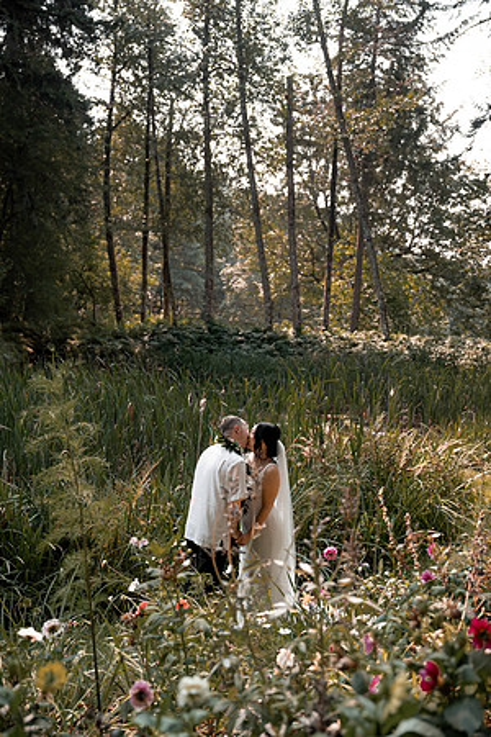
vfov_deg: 55.8
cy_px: 368
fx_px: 696
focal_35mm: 34
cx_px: 246
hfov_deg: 38.9
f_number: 2.8
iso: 160
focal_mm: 34
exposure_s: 1/1250
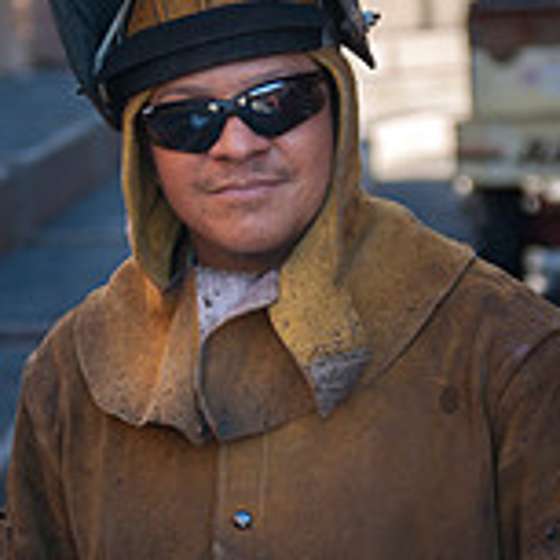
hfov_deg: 8.3
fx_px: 3880
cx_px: 284
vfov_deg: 8.2
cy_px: 476
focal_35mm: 212
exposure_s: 1/125
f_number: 4.5
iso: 200
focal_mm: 85
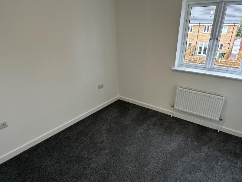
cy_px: 98
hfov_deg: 76.0
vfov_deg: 61.0
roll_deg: -1.0
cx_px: 137
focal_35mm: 22
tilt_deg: -23.6
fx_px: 154
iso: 125
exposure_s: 1/100
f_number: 2.2
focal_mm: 2.22
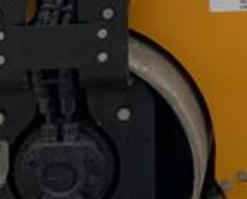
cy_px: -291
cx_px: 579
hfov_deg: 8.7
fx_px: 1480
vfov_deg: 7.2
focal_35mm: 202
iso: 20
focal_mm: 3
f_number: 1.8
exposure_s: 1/2538
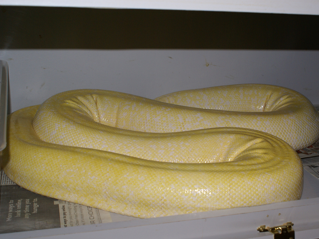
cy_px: 118
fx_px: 424
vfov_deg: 31.5
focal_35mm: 46
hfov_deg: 41.2
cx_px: 179
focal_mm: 28
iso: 400
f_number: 5.6
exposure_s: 1/60
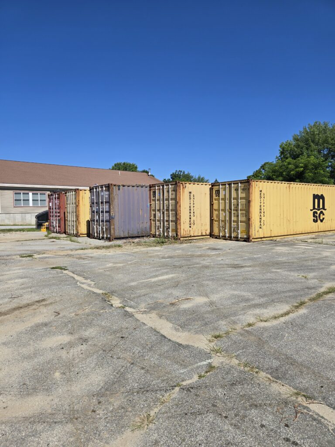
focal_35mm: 23
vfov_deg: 73.9
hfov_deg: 58.9
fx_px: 297
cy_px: 224
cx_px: 168
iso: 25
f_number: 1.8
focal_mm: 5.4
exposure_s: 1/2708
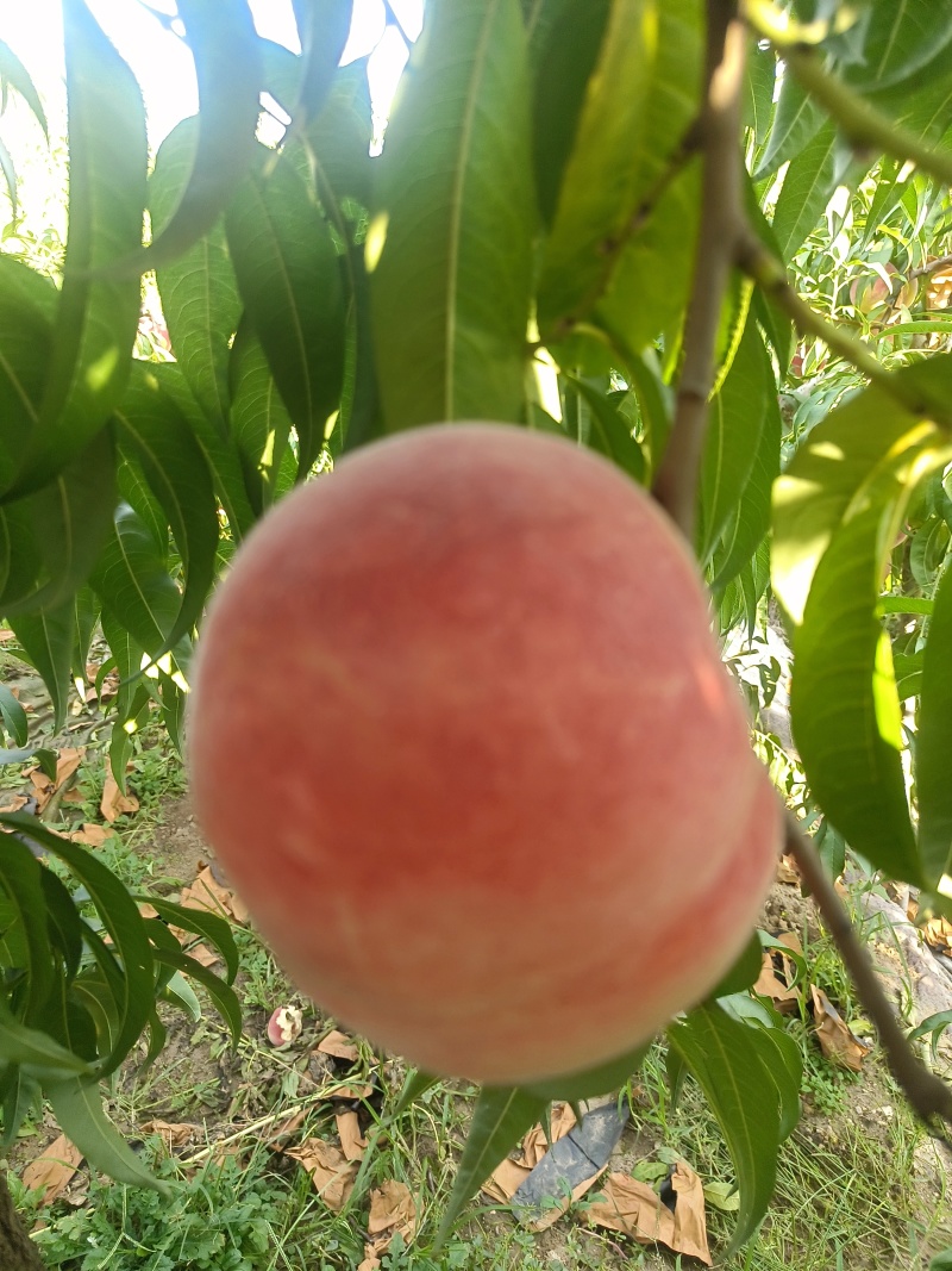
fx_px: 844
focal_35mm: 23
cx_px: 476
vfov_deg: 73.9
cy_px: 636
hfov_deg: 58.9
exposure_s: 1/100
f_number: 1.88
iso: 561
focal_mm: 5.59
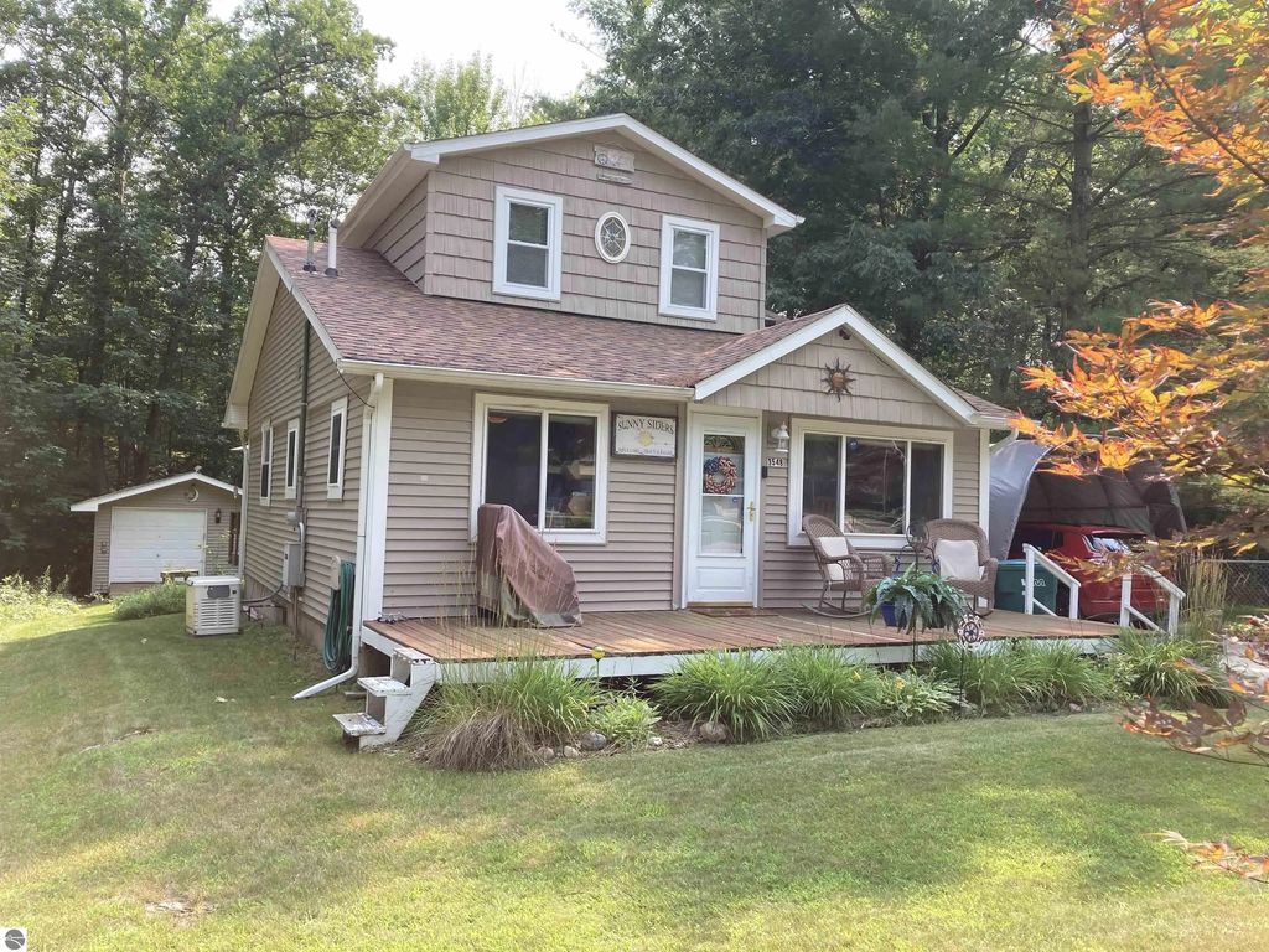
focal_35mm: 28
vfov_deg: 49.7
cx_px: 634
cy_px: 476
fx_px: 1026
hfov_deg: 63.4
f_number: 1.8
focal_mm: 3.99
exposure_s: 1/432
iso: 20
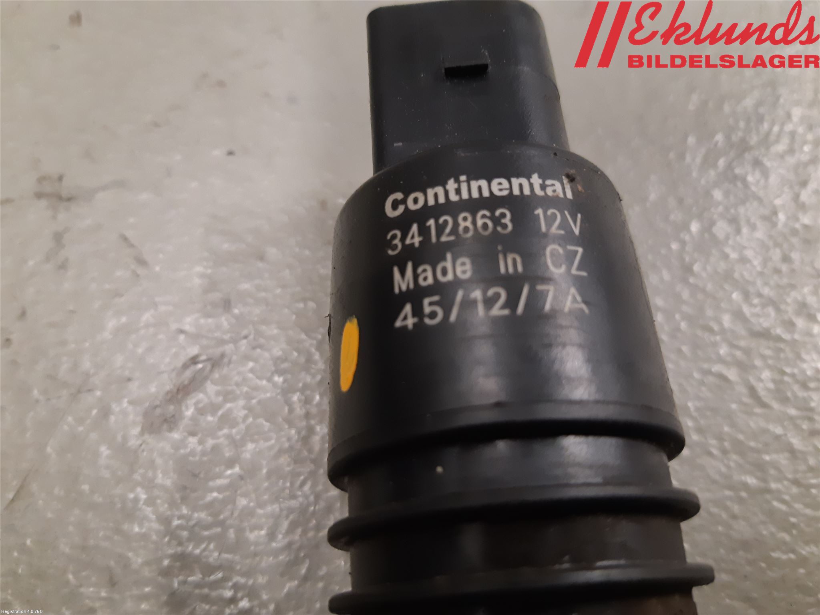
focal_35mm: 26
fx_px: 616
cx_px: 410
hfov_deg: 67.3
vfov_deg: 53.1
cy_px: 308
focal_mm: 3.93
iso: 200
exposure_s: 1/25
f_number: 1.7
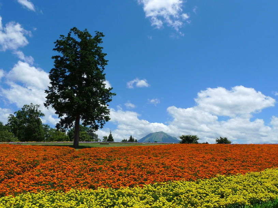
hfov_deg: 60.0
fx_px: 241
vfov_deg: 46.8
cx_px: 139
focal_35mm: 30
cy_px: 104
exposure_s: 1/800
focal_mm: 5.1
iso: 80
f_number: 4.5
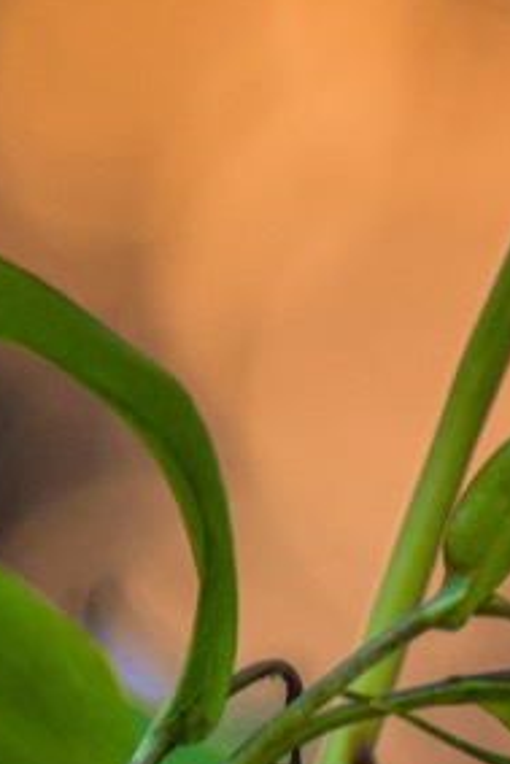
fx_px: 10611
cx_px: 699
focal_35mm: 500
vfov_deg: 4.1
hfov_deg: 2.7
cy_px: 594
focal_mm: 105
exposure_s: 1/800
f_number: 3.2
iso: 1250
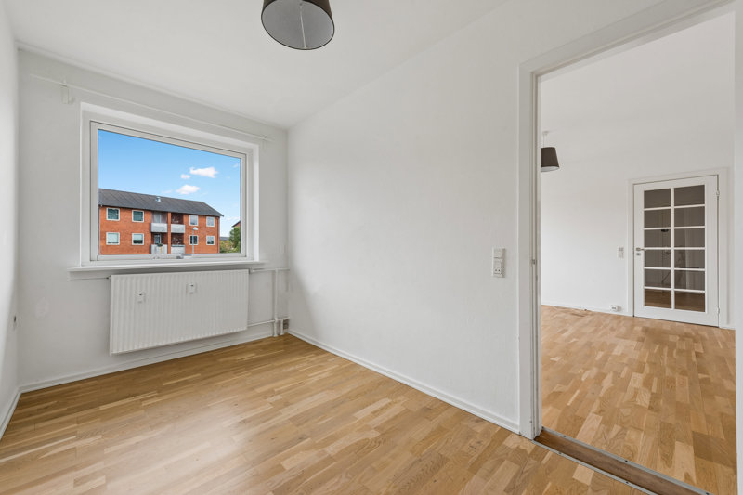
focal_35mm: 14
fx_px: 289
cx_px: 372
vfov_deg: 81.2
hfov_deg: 104.3
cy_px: 248
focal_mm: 14
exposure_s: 1/40
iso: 250
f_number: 10
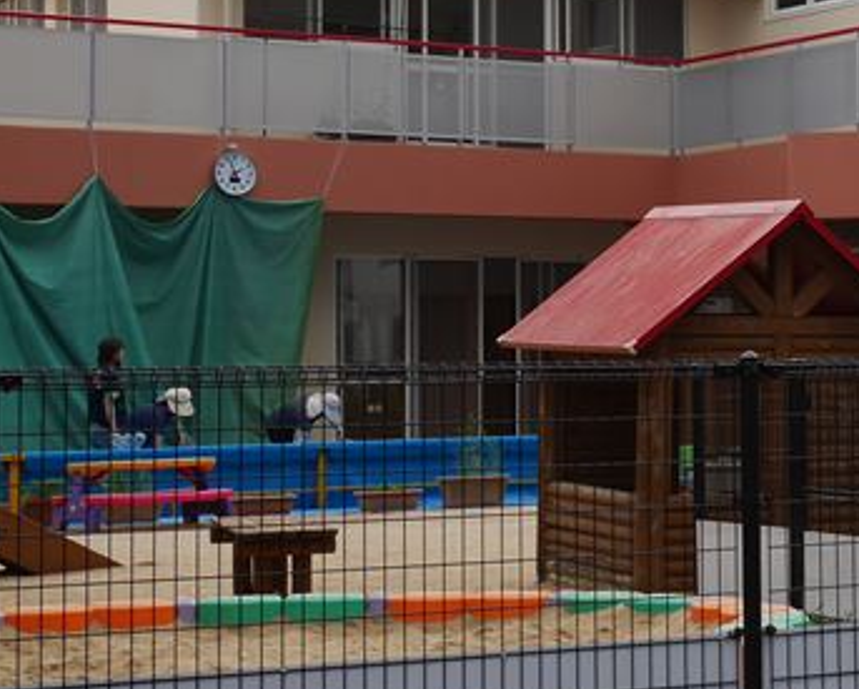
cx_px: 1155
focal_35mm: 99
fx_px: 2519
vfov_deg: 15.5
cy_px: 205
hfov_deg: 17.9
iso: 200
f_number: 8
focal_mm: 17
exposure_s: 1/320
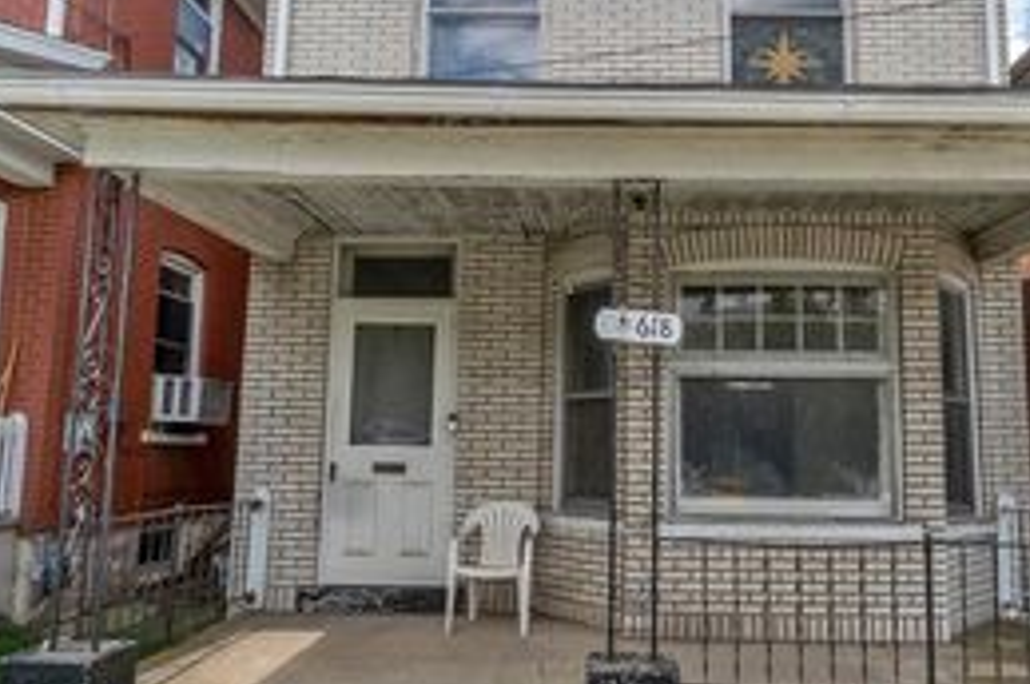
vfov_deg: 44.8
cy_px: 360
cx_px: 593
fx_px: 829
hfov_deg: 63.4
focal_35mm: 29
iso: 100
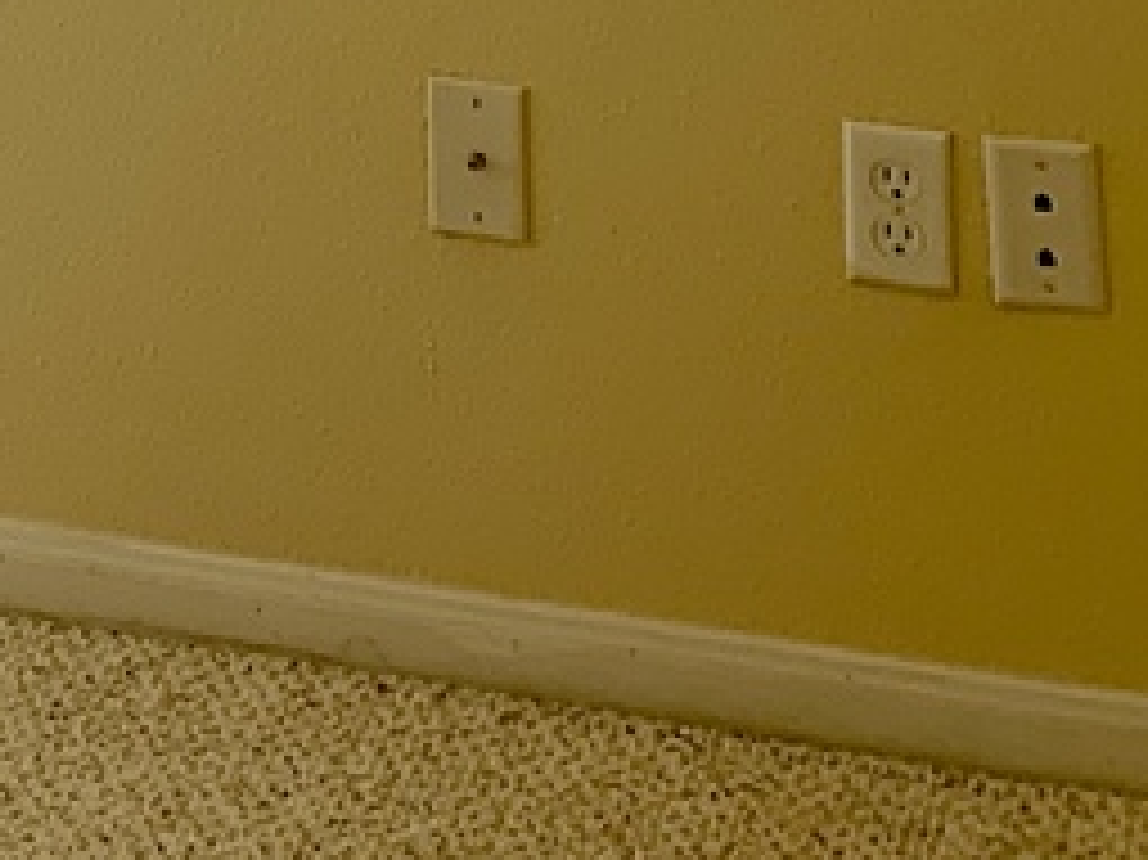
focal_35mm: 147
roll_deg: +2.8
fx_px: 4873
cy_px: -1400
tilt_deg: +0.7
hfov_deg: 12.0
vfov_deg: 8.9
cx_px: -1125
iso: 40
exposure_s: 1/121
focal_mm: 4.25
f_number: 1.8
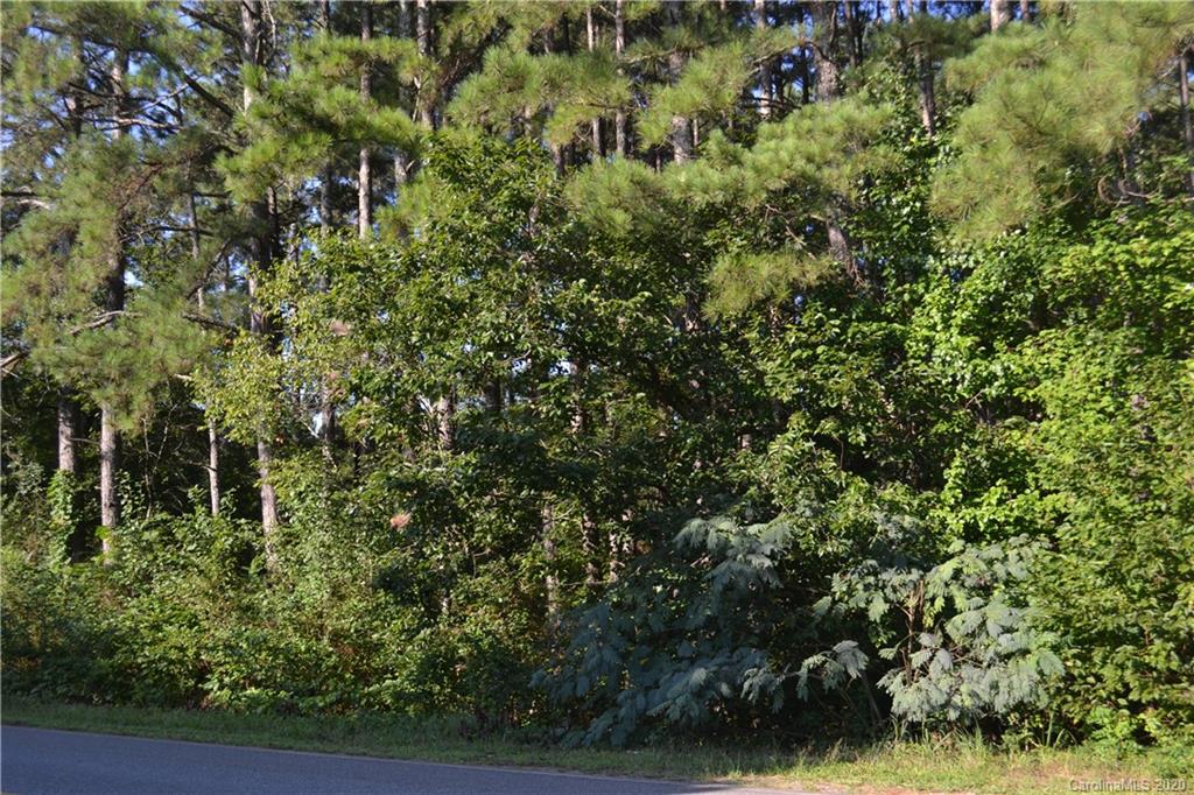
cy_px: 398
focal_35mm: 39
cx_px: 597
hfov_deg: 49.6
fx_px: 1293
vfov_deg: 34.2
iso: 100
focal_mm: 26
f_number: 5.6
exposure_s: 1/125
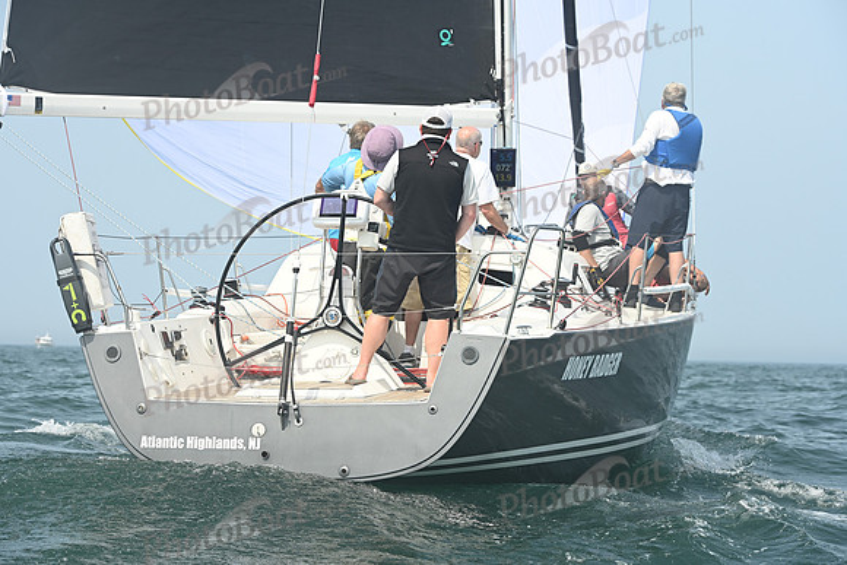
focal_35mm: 98
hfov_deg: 20.8
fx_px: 2306
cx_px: 424
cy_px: 282
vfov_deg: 14.0
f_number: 6.3
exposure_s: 1/1250
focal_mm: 98
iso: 320
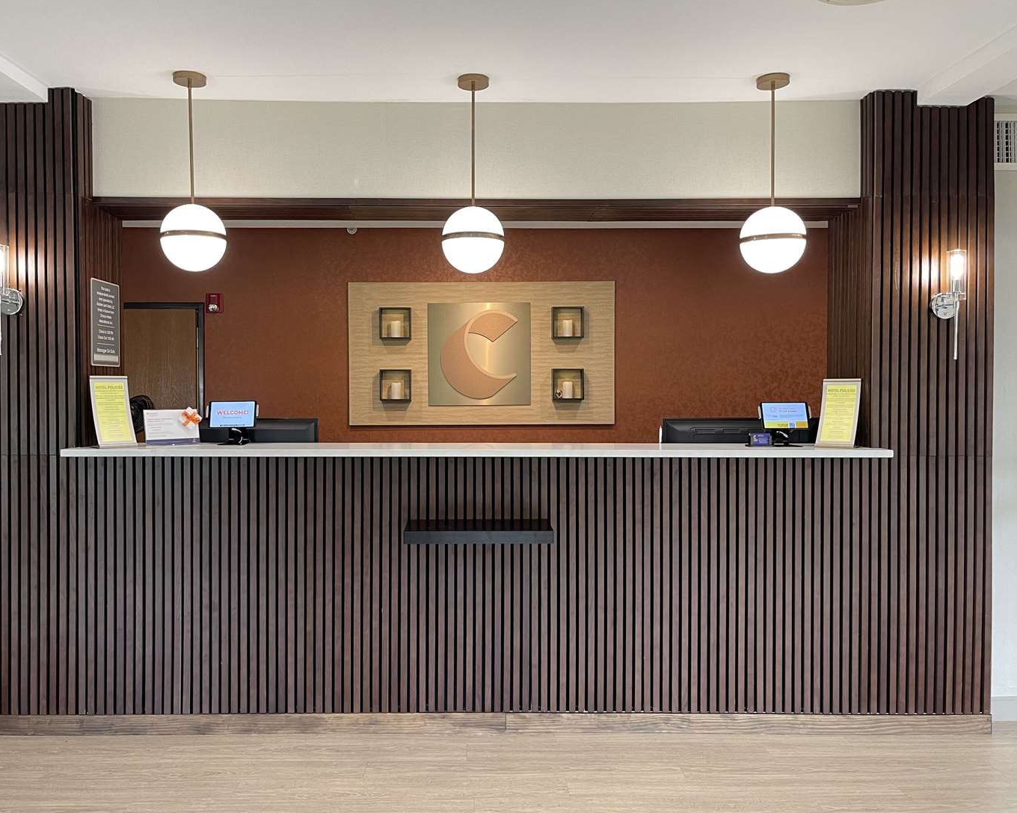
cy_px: 409
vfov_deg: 51.5
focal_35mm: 28
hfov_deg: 62.1
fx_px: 843
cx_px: 462
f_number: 1.6
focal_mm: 5.1
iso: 100
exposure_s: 1/60
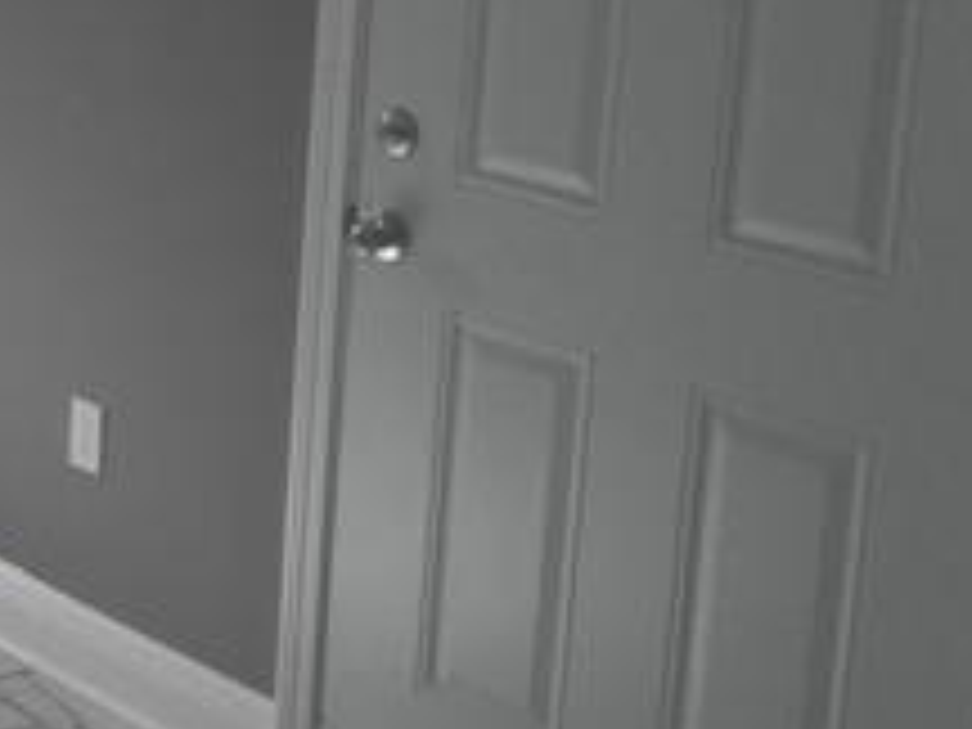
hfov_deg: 20.1
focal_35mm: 86
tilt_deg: -8.1
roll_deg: -1.0
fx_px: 2415
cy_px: 22
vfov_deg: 16.8
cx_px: -410
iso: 32
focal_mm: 4.15
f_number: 2.2
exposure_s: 1/120
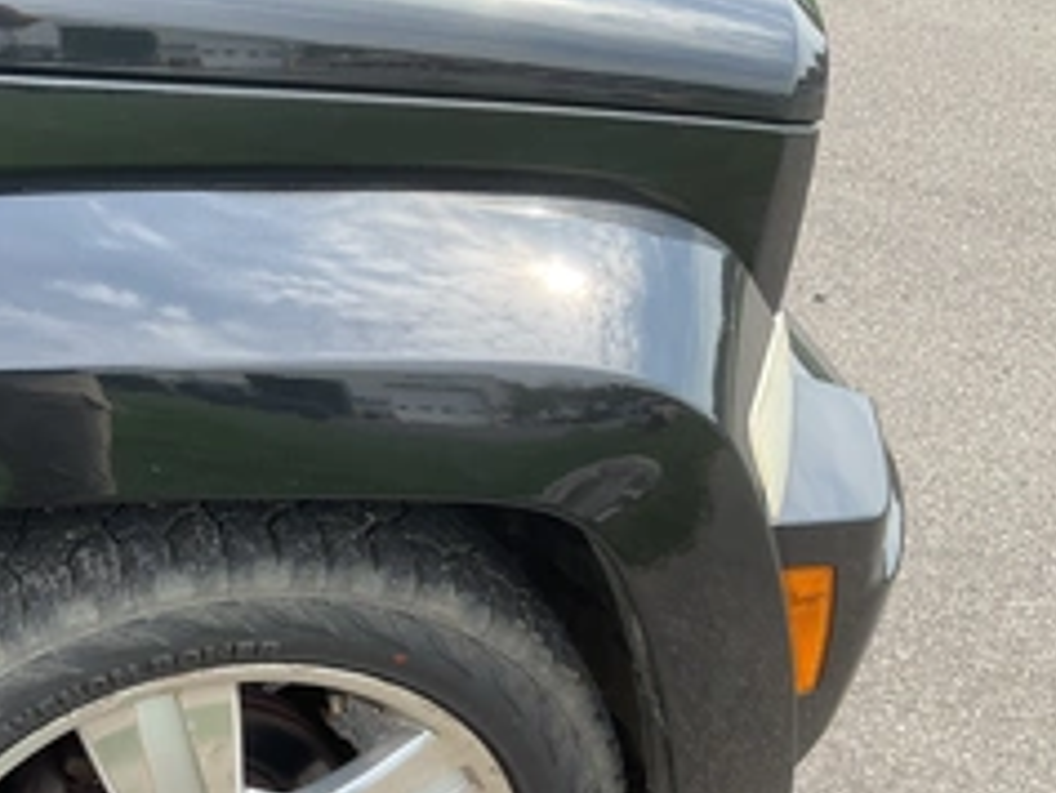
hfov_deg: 37.2
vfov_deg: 28.9
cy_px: 655
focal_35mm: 49
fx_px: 1496
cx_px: 174
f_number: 1.8
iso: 25
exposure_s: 1/486
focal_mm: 3
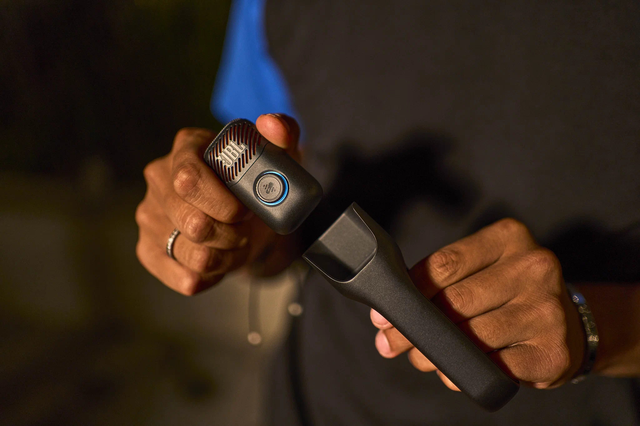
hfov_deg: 54.4
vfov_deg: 37.8
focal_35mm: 35
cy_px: 213
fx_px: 622
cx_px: 320
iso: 400
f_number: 1.8
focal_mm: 35
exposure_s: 1/320
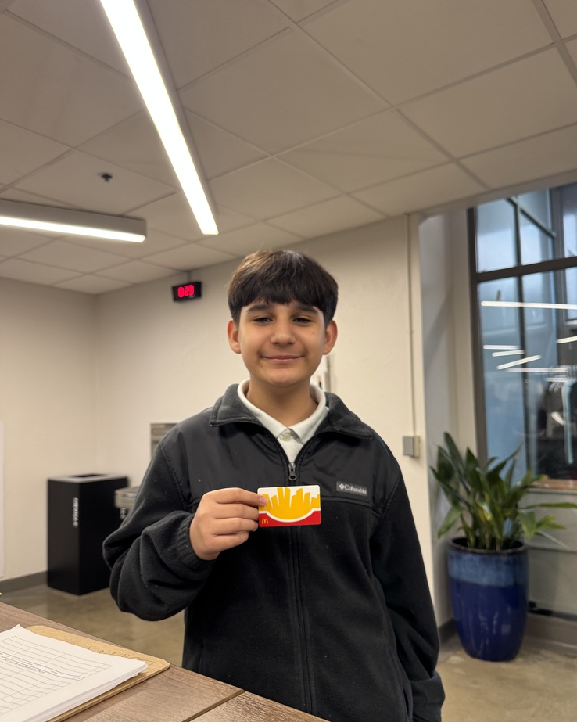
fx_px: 555
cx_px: 296
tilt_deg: +3.6
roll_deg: +1.2
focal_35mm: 26
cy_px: 391
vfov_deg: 65.9
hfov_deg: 54.9
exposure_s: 1/60
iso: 160
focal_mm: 6.76
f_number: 1.78
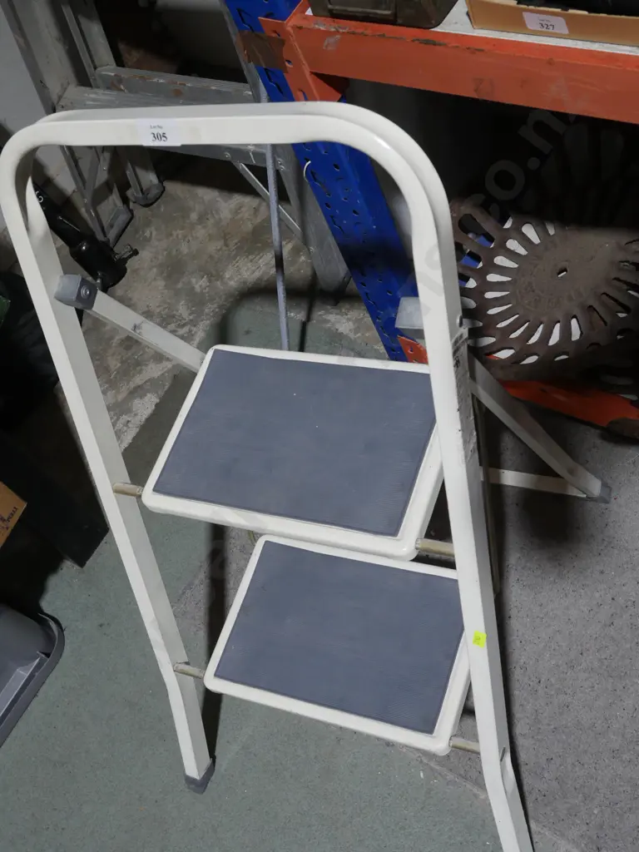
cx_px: 320
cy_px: 426
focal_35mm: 40
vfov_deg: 46.8
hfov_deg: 36.0
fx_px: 985
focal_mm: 20
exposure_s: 1/60
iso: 1000
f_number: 7.1
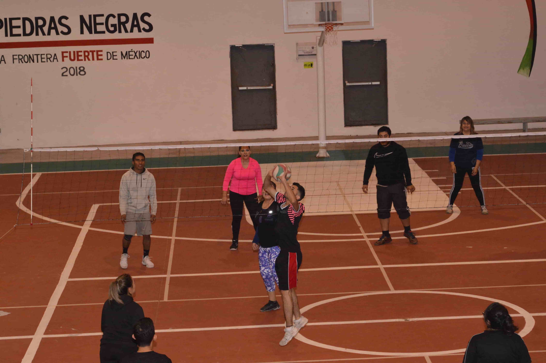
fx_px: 1409
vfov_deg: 14.7
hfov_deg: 21.9
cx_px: 273
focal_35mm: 93
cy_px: 182
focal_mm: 62
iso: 1600
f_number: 8
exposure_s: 1/160
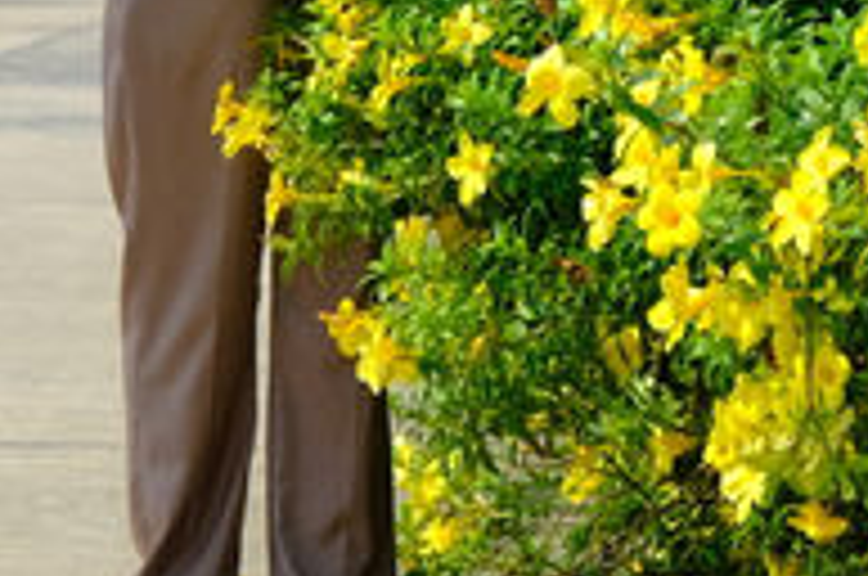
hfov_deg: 6.9
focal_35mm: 299
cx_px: 616
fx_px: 7197
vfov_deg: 4.5
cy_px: -472
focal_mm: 42.9
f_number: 4
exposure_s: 1/4000
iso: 500
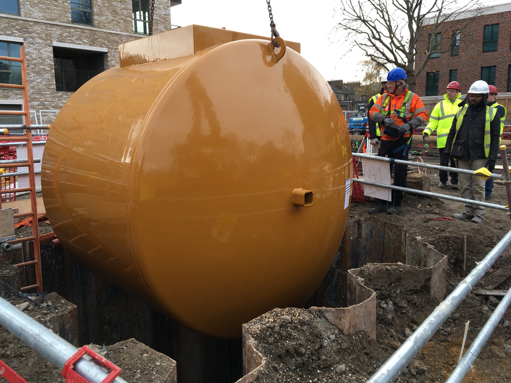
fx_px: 428
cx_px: 256
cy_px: 192
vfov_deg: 48.2
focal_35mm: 29
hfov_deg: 61.7
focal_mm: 4.15
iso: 25
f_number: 2.2
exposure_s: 1/114
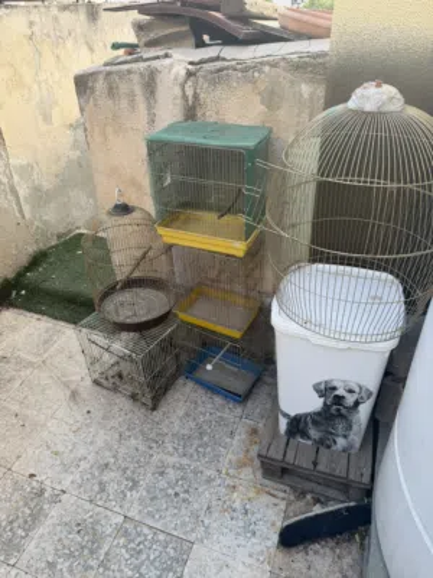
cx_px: 216
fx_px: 400
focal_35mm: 24
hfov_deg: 56.8
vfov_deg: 71.6
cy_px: 289
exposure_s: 1/121
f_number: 1.78
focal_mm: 6.76
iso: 64
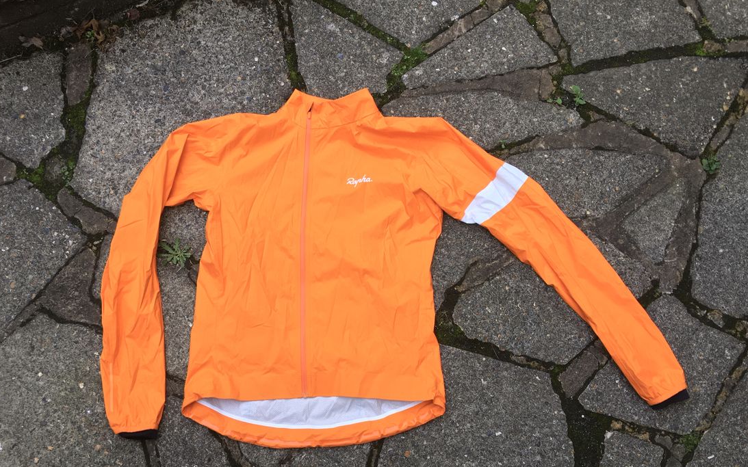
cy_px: 282
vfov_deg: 35.2
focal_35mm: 36
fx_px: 734
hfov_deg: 54.0
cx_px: 356
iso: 32
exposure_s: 1/100
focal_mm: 4.15
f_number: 2.2
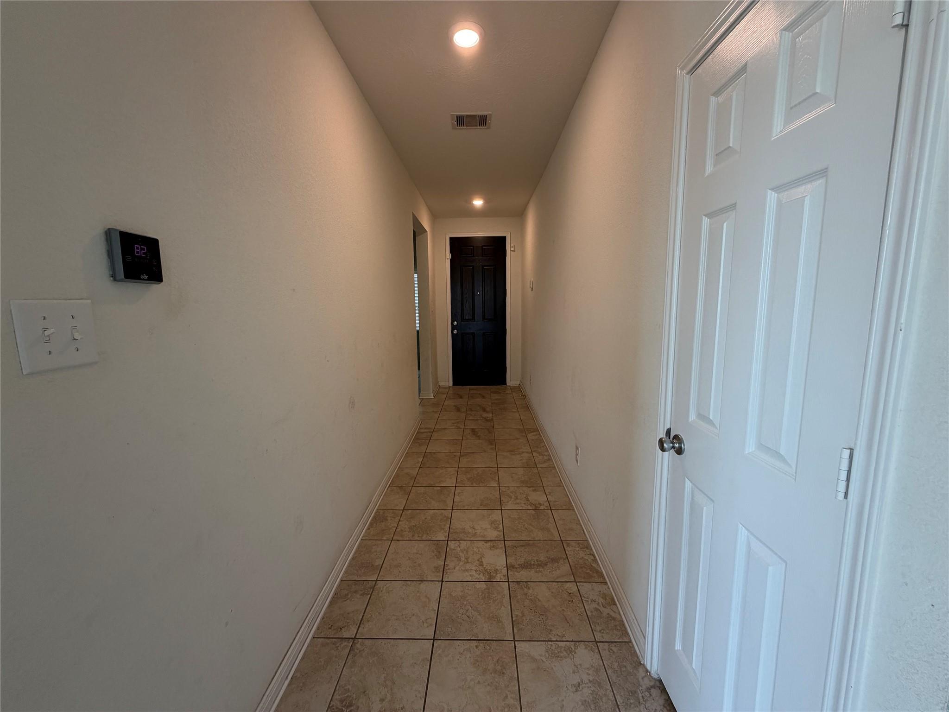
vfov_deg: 85.7
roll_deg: +1.2
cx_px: 474
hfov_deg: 102.1
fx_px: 384
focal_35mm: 14
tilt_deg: -7.4
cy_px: 356
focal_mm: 2.22
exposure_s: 1/120
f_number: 2.2
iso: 200
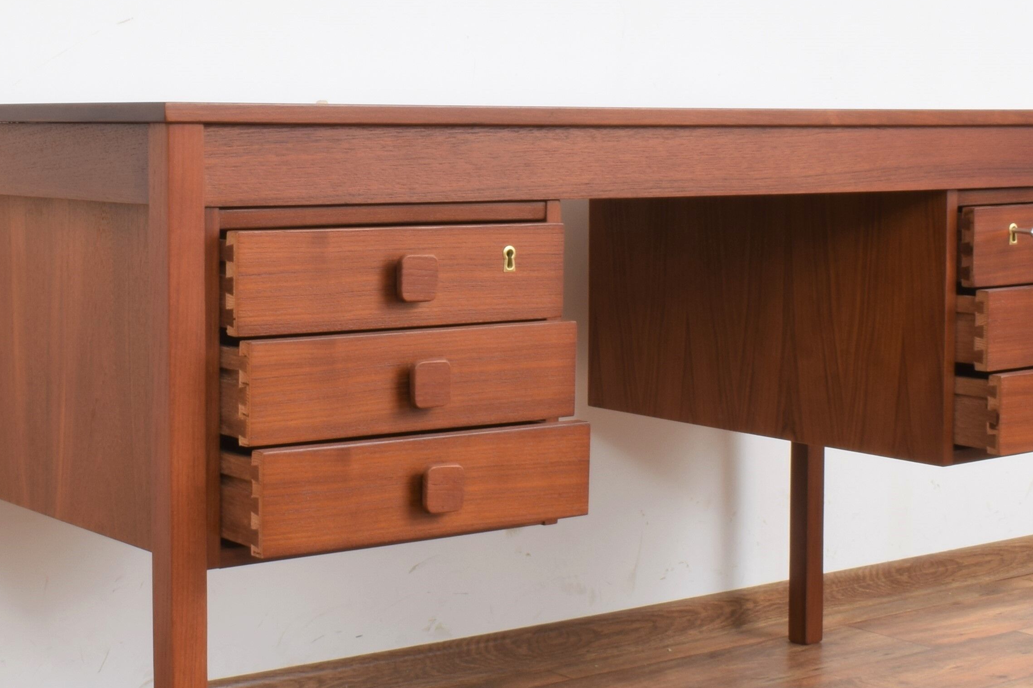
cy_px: 232
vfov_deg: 19.1
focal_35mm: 71
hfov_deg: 28.2
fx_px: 2037
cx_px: 323
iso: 100
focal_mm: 18
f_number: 22
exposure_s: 4
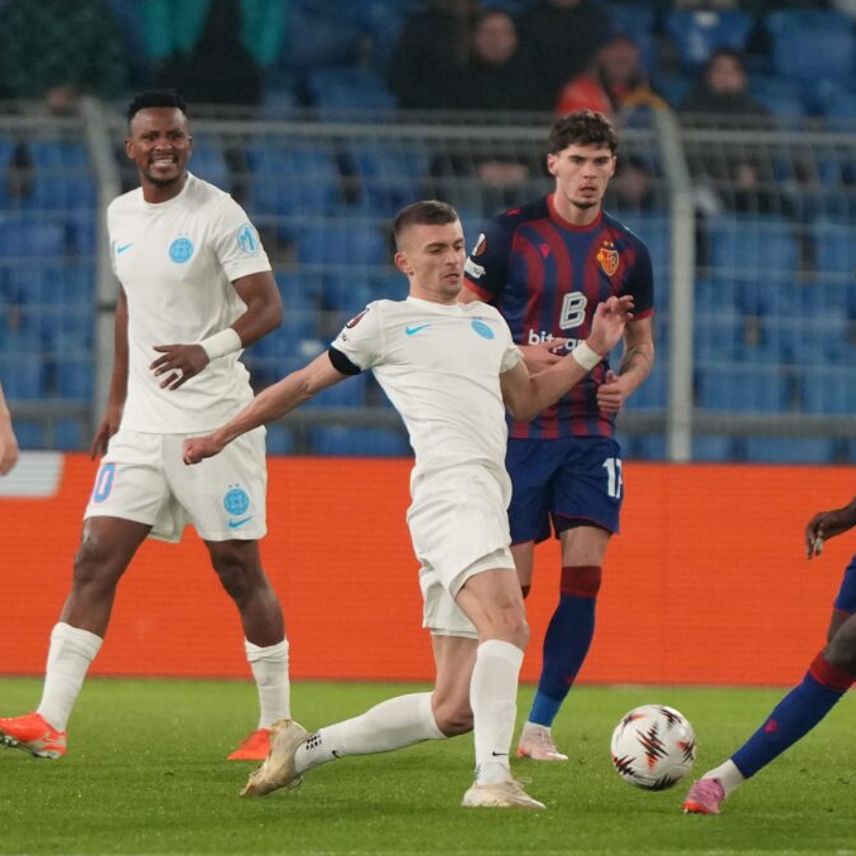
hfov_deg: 3.0
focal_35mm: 578
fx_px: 16171
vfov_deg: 3.0
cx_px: 629
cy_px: 429
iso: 2500
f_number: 2.8
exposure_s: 1/2000
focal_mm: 300
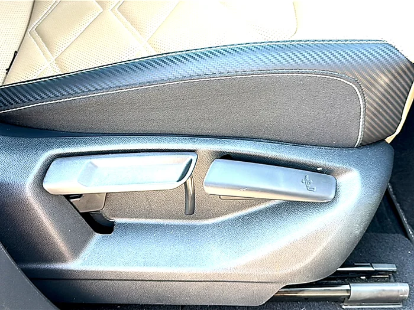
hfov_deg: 45.8
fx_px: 490
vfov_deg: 35.1
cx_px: 207
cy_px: 155
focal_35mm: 41
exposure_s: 1/105
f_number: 1.78
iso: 50
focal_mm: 6.86
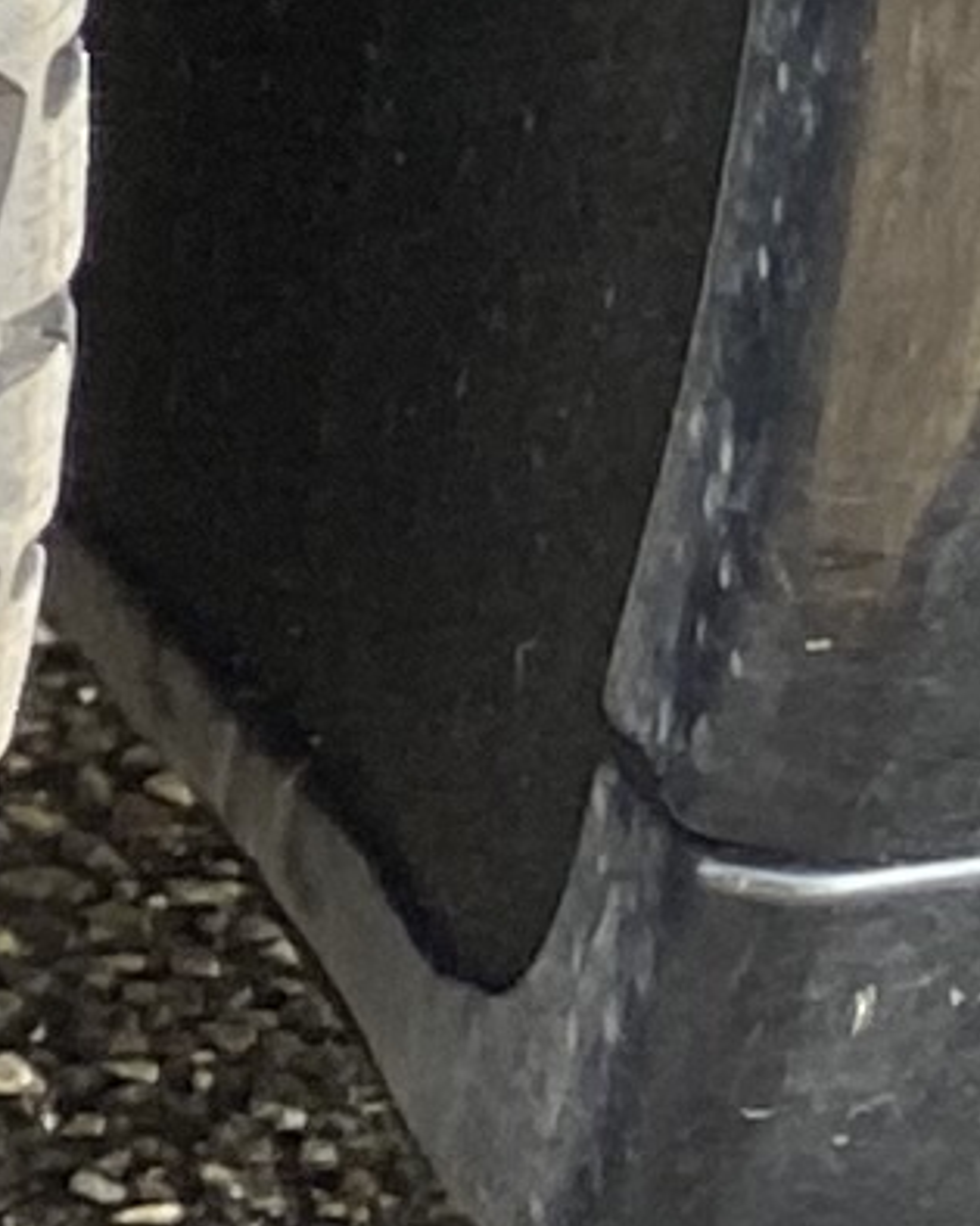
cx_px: -3575
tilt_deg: -27.5
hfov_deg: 5.0
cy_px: -16
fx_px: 9430
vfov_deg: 7.4
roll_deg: -0.2
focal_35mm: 260
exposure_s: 1/121
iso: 100
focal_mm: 4.25
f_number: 1.8
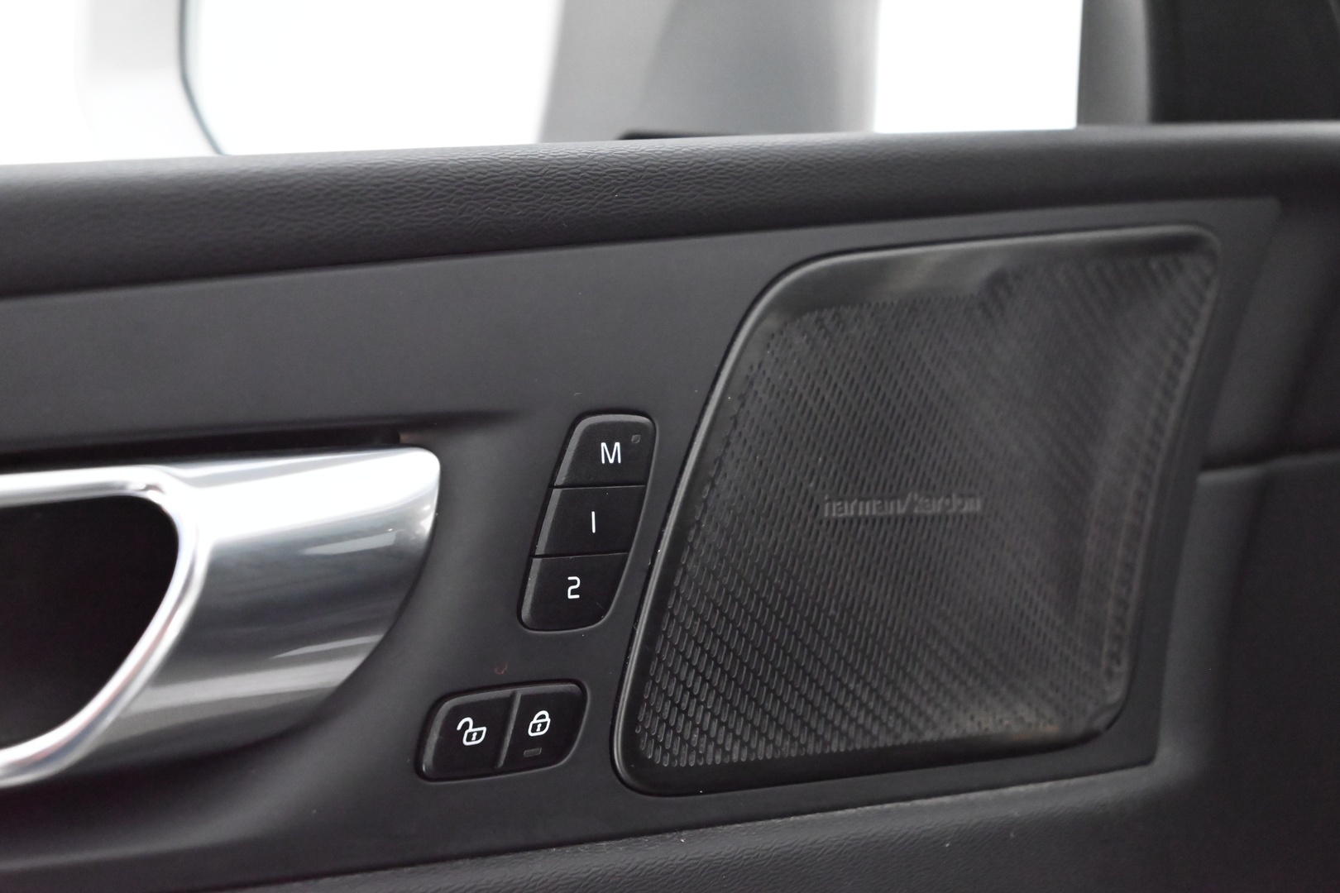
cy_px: 446
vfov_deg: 27.0
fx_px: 1861
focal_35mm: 50
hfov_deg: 39.6
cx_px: 670
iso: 11400
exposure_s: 1/60
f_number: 6.3
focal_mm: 50
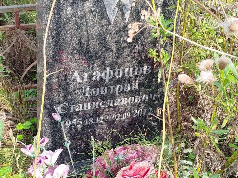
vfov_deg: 22.9
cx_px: 104
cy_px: 97
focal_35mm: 64
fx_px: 440
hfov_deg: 30.2
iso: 50
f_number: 1.7
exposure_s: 1/168
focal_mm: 5.31
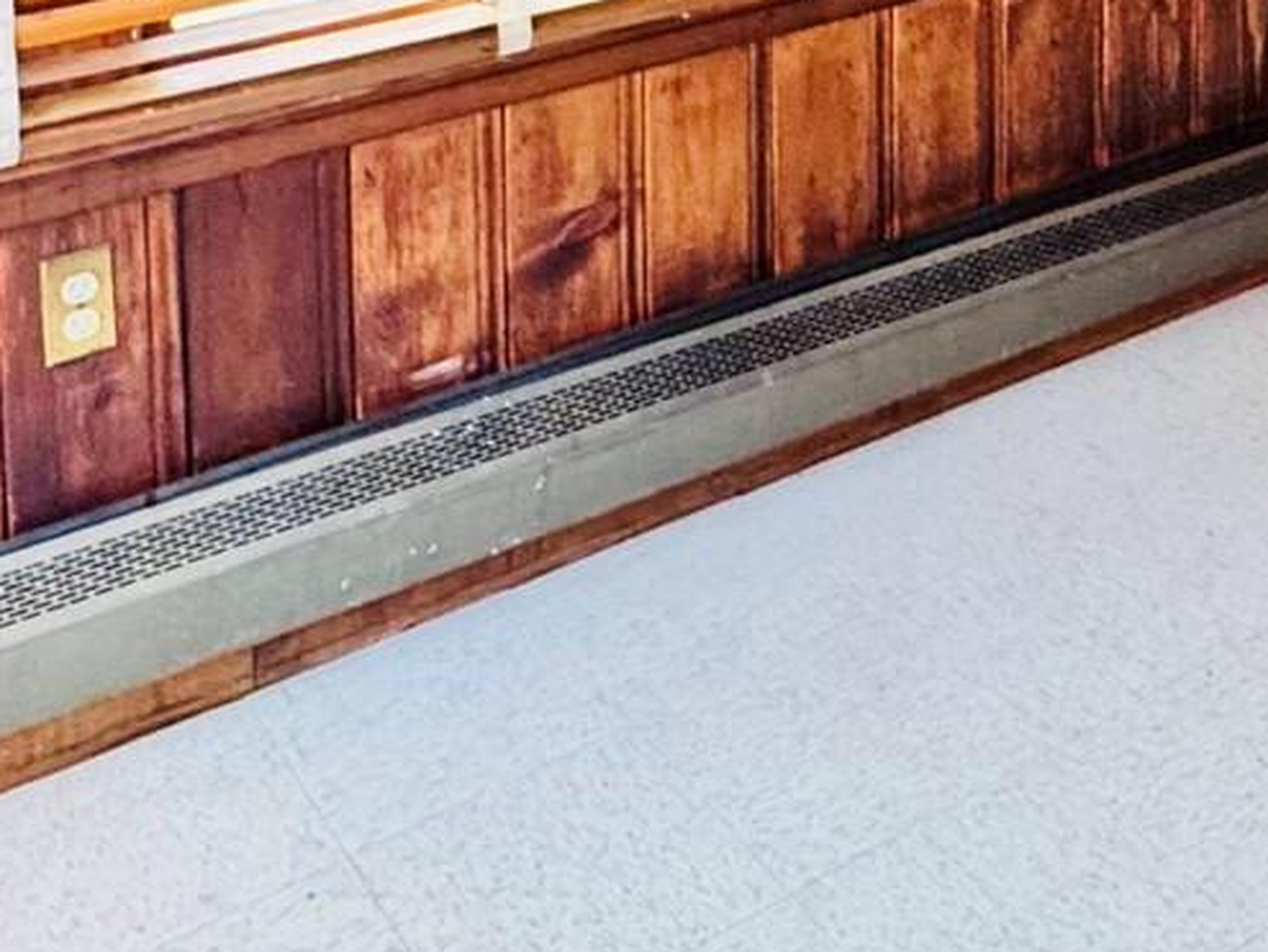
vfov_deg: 21.0
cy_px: -511
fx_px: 2126
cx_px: 998
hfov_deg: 32.4
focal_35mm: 58
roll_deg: -0.7
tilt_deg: -6.2
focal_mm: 2.22
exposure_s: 1/60
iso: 500
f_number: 2.2
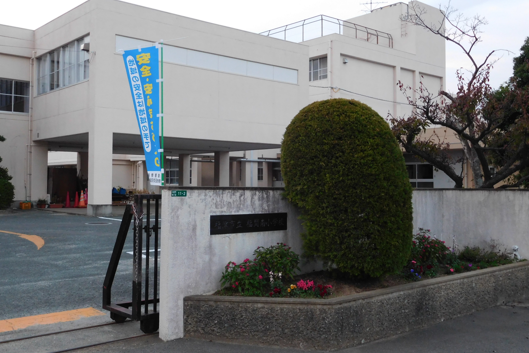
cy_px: 166
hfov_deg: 51.9
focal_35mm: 37
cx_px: 264
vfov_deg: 35.9
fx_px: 544
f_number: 3.8
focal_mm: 6.2
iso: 280
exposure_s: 1/30
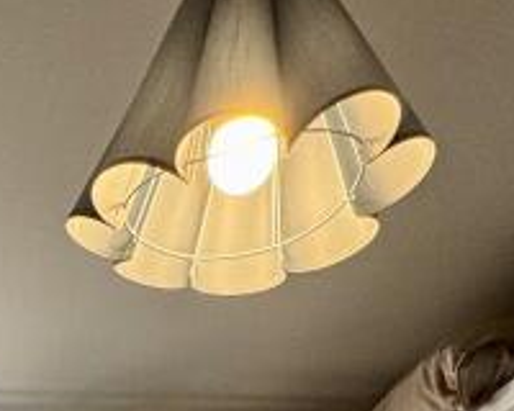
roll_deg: -0.1
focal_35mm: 70
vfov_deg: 14.7
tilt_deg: -6.7
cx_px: -80
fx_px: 1065
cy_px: 966
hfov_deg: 24.9
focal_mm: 2.22
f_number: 2.2
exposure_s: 1/100
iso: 125
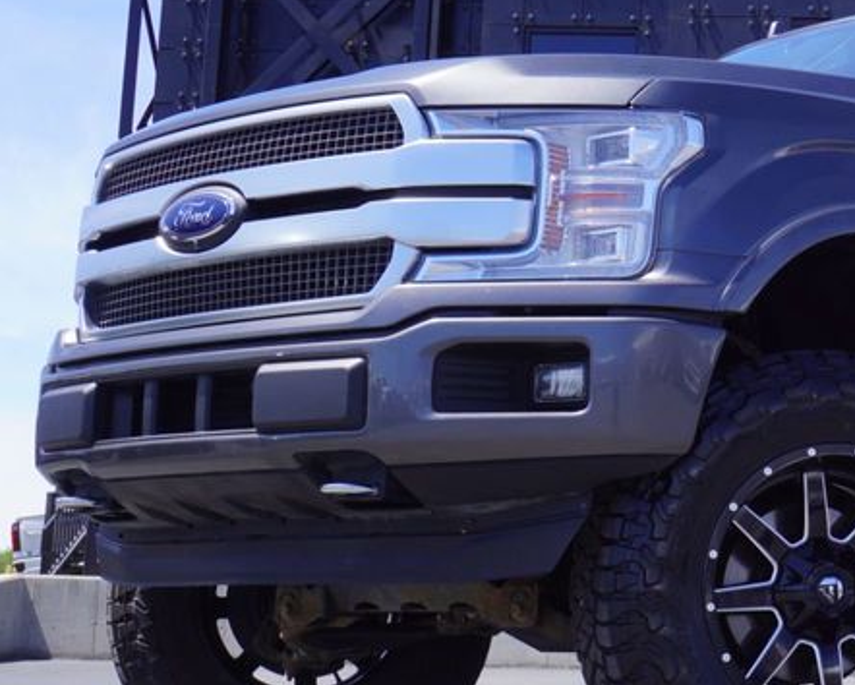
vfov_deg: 17.4
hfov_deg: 20.8
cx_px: 896
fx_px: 2230
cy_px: 267
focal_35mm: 88
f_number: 9
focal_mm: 27
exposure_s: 1/125
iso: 100
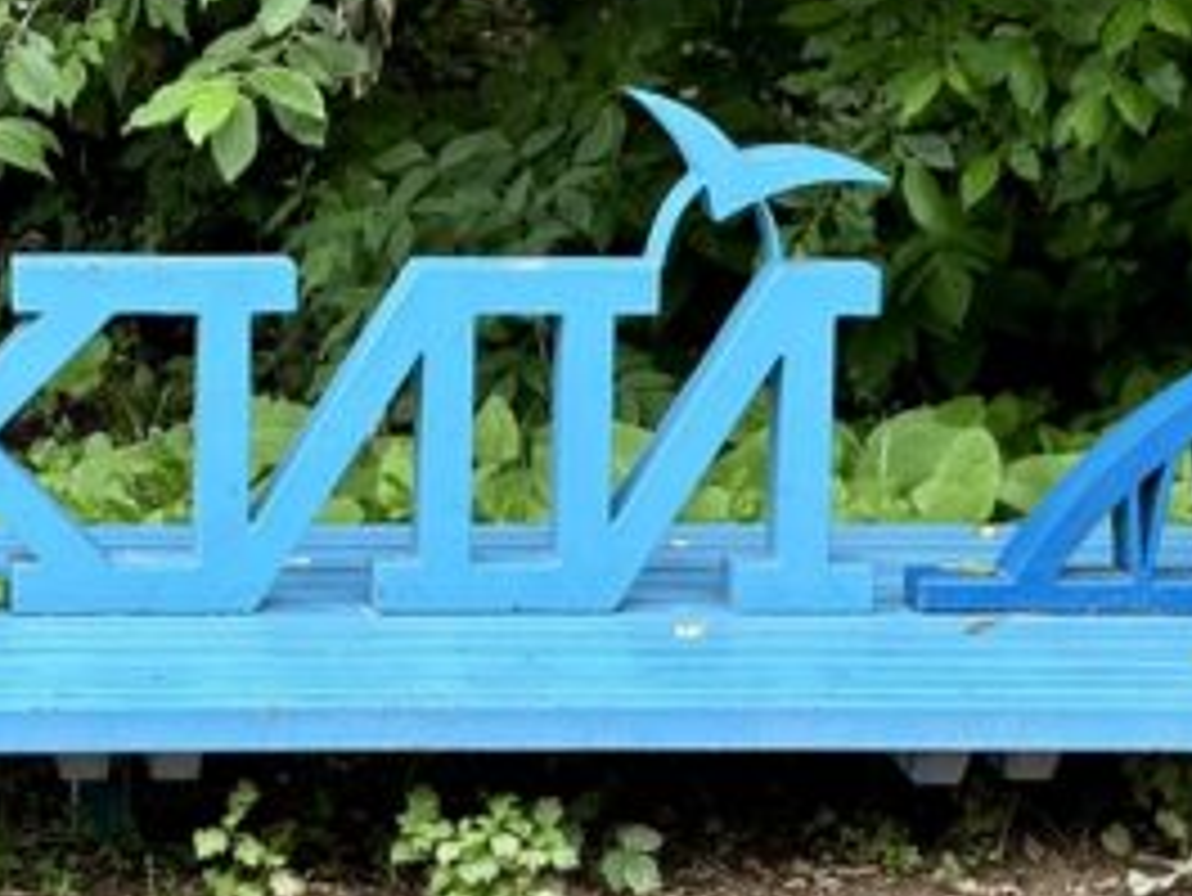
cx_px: 166
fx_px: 4789
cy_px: 0
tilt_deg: -6.9
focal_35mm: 139
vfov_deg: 10.6
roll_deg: -1.2
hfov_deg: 14.1
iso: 100
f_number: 1.78
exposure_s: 1/87
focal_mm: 6.76
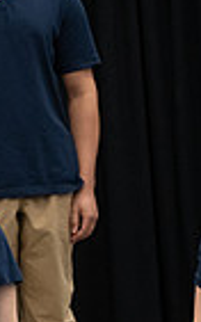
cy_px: 210
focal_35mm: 428
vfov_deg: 4.9
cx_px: -391
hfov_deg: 3.0
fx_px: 3755
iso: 6400
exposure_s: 1/100
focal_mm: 102
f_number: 6.3
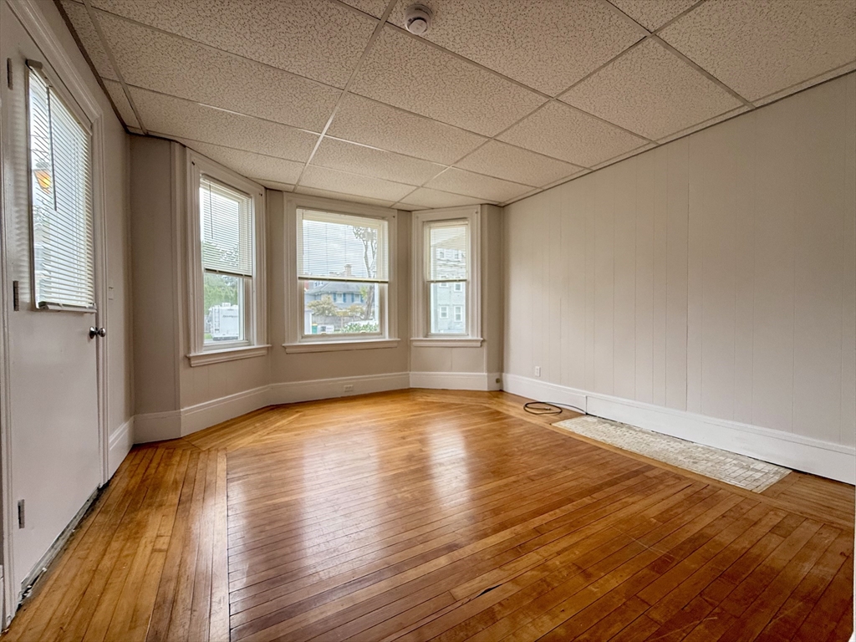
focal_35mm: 14
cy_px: 321
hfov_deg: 102.1
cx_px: 428
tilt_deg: -0.8
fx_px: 346
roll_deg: +0.5
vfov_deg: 85.7
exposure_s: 1/99
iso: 125
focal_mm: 2.22
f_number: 2.2
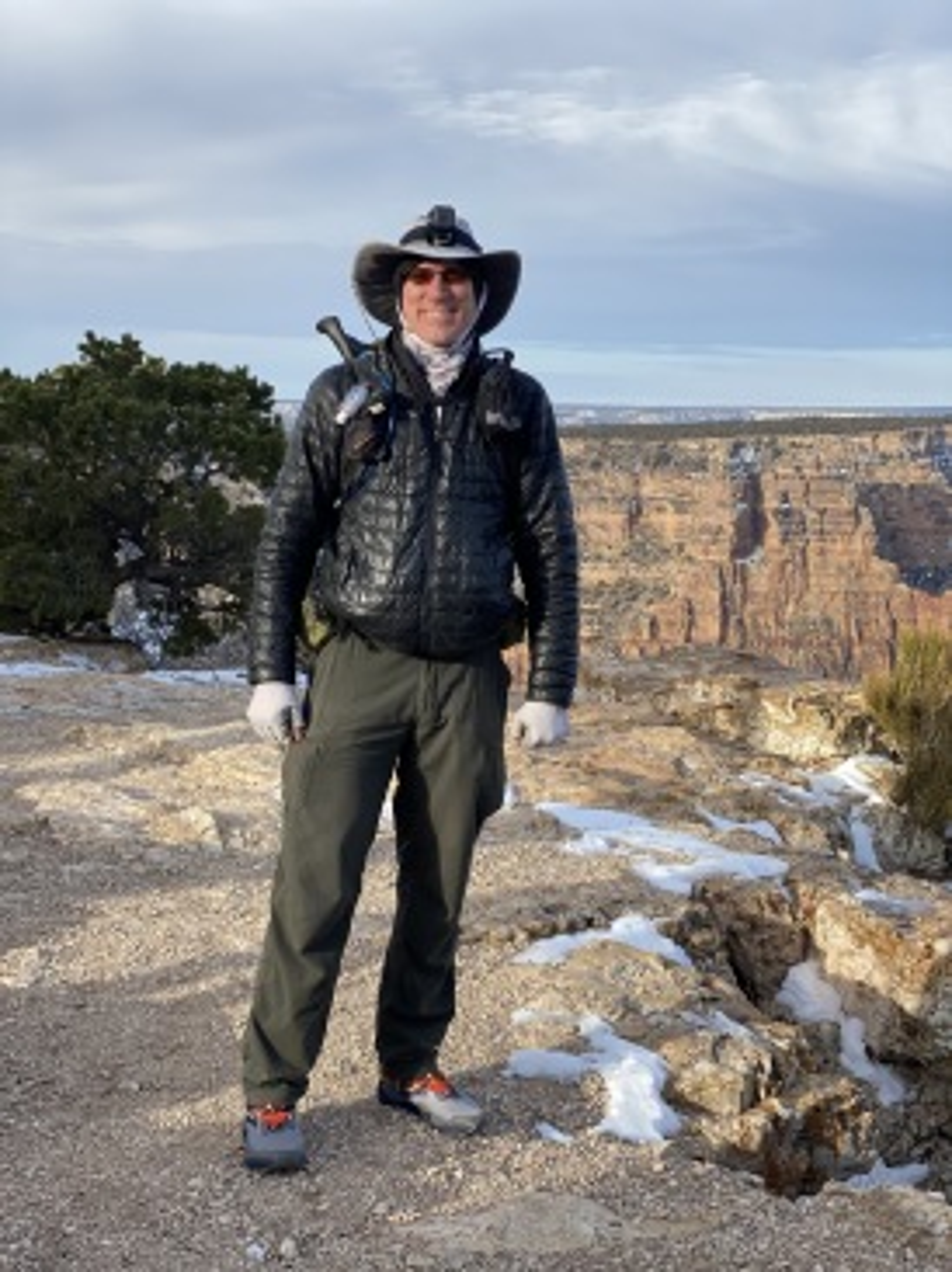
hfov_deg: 28.0
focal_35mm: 52
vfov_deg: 36.8
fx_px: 1909
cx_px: 476
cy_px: 636
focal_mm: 6
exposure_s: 1/705
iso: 20
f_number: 2
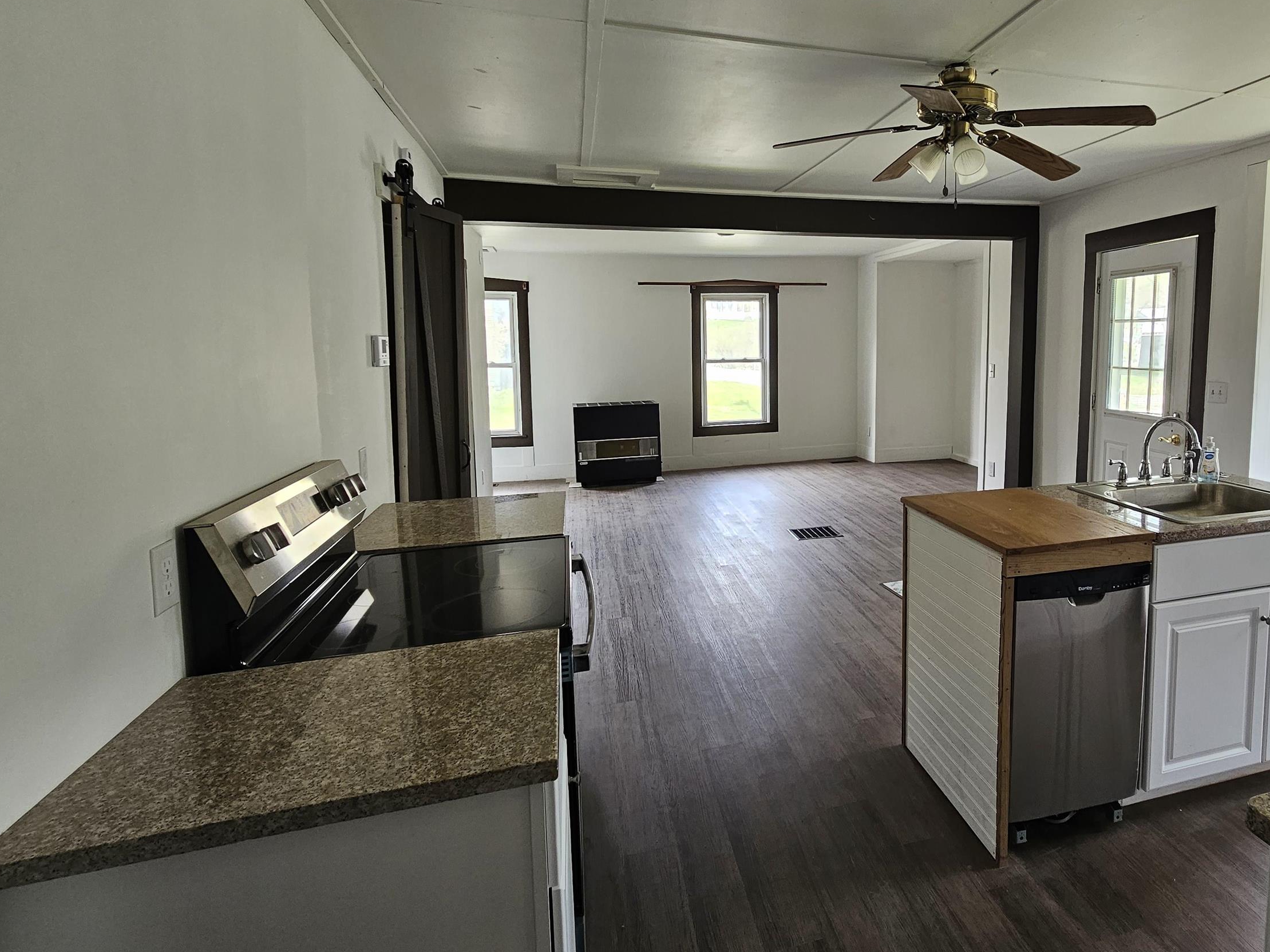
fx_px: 660
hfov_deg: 85.5
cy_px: 413
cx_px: 816
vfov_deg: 71.3
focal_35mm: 18
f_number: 2.2
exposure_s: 1/77.4
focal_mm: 2.2
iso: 100
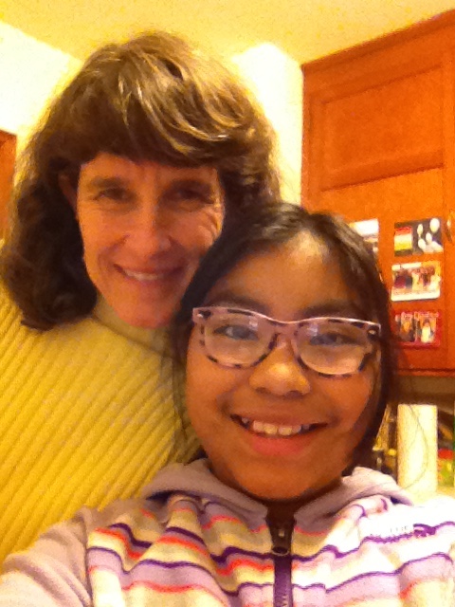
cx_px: 228
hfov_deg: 40.7
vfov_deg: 52.6
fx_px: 613
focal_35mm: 35
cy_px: 304
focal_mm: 1.85
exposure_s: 1/30
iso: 640
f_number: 2.4
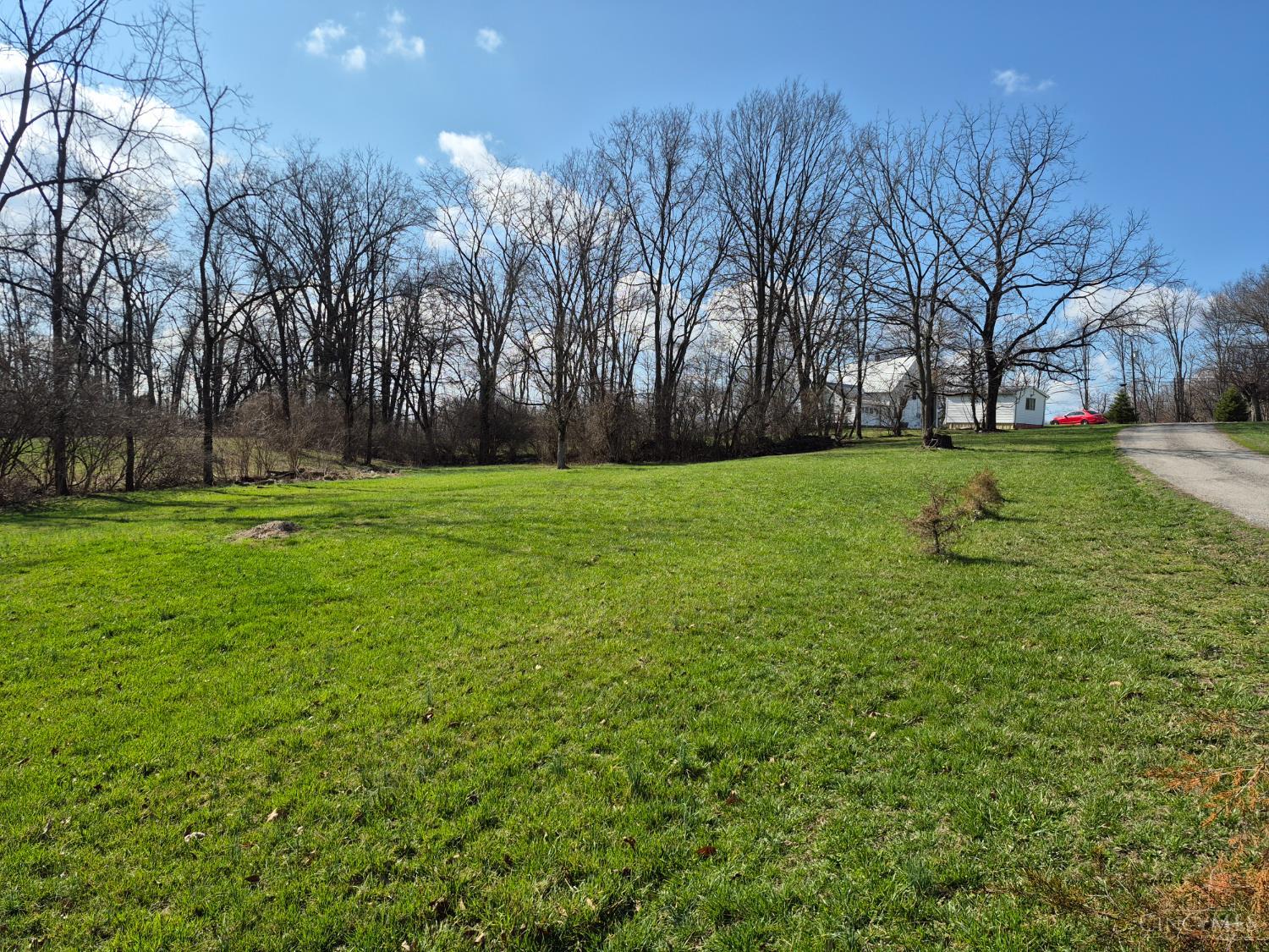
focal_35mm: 23
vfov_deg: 58.9
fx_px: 843
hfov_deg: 73.9
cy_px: 476
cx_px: 634
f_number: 1.8
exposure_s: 1/2384
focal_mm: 5.4
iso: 25
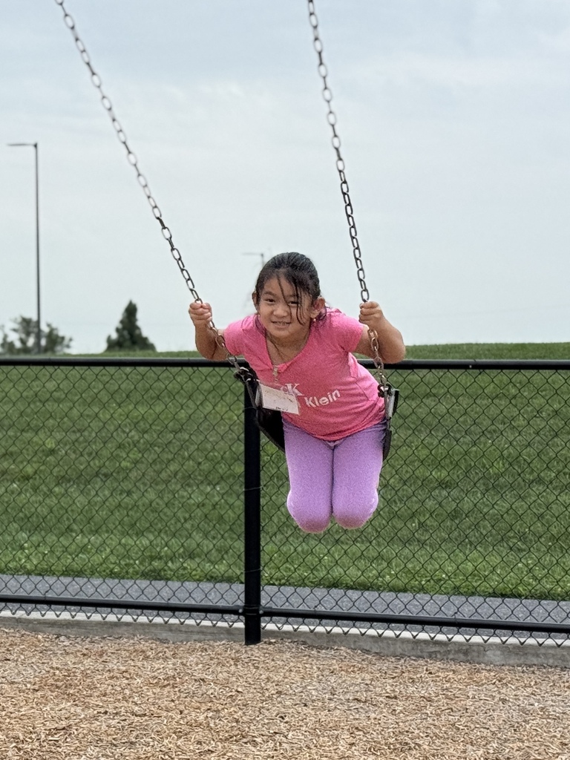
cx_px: 285
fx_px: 1054
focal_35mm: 48
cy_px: 380
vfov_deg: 39.7
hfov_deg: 30.3
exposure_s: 1/4608
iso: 64
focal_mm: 6.76
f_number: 1.78
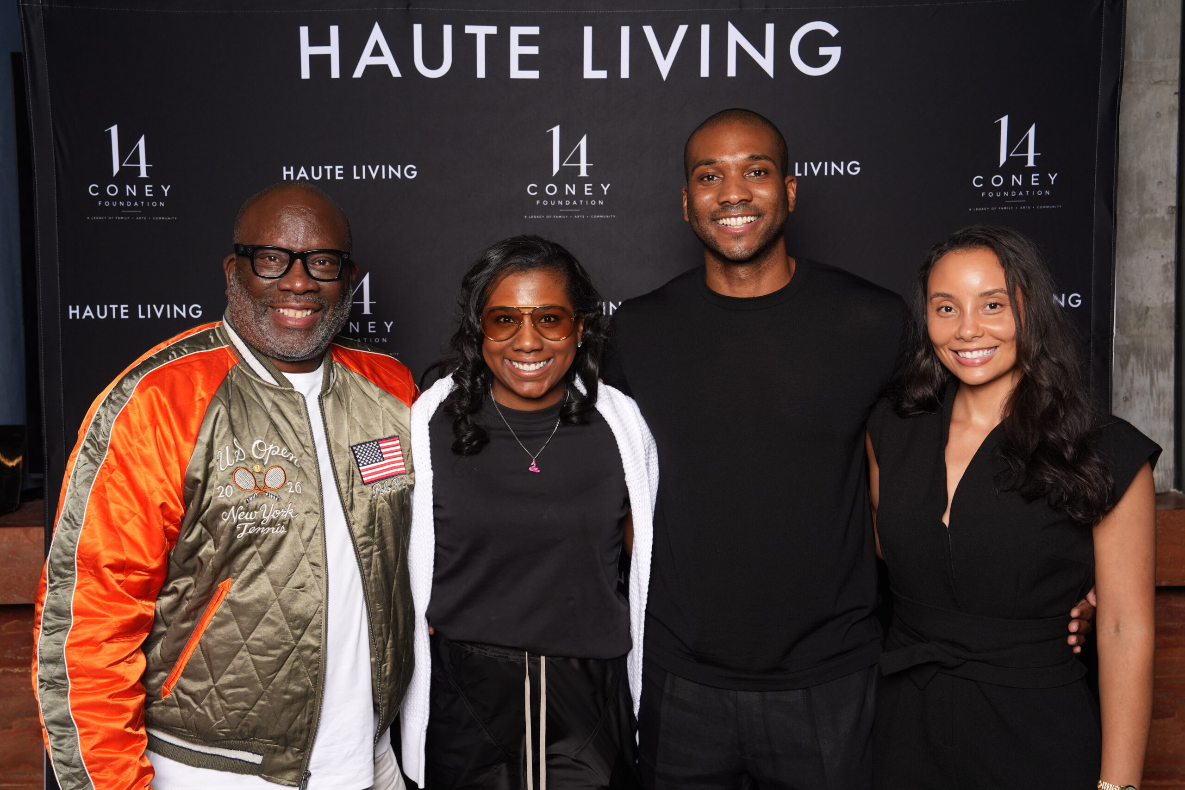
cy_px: 395
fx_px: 1284
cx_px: 592
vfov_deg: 34.2
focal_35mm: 39
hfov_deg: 49.6
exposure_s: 1/200
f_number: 6.3
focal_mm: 39
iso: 1000
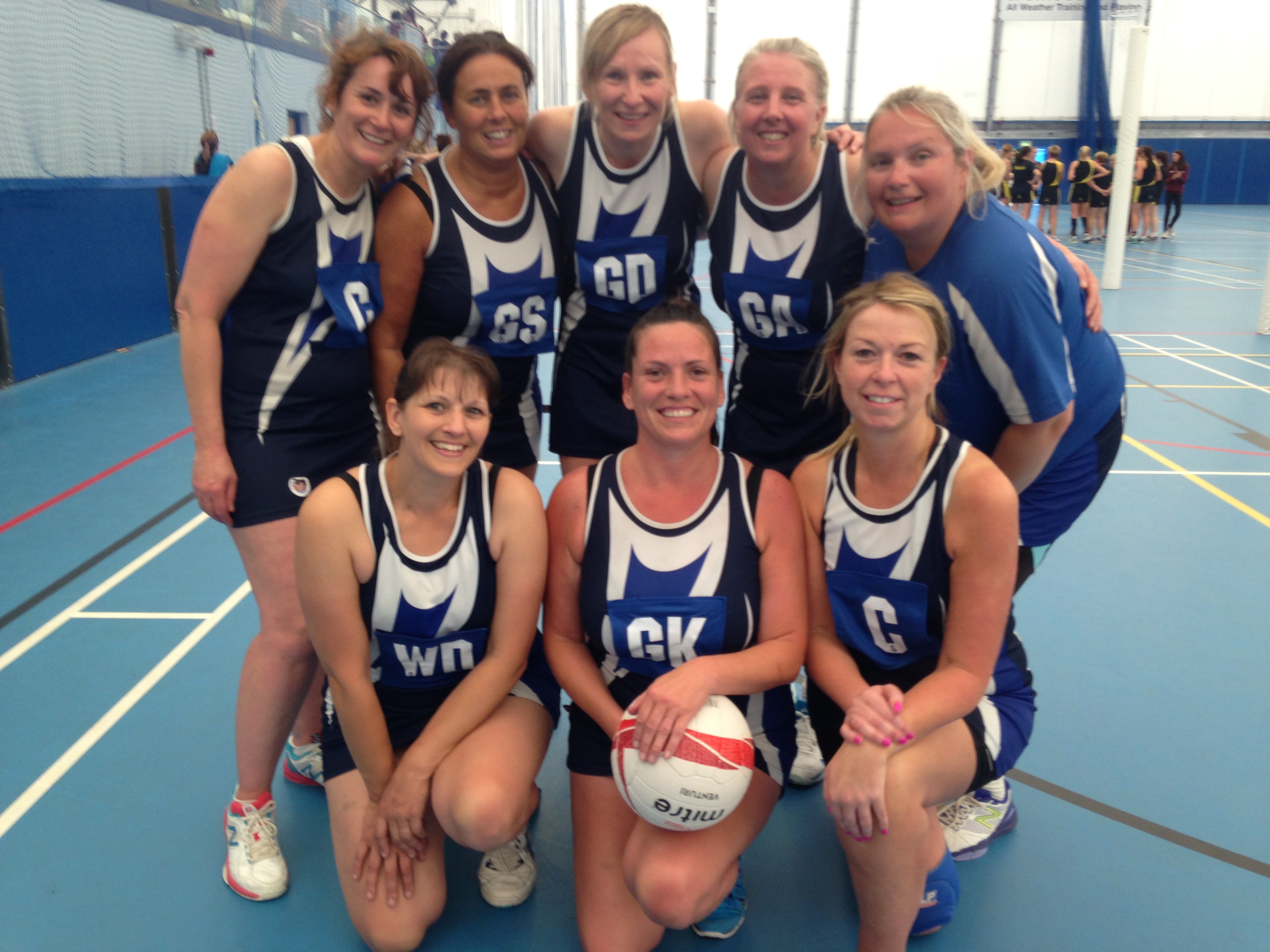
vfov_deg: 42.9
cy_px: 476
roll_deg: -1.4
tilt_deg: -16.2
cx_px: 635
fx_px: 1211
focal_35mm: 33
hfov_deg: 55.4
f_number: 2.4
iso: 50
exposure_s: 1/30
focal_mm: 4.12
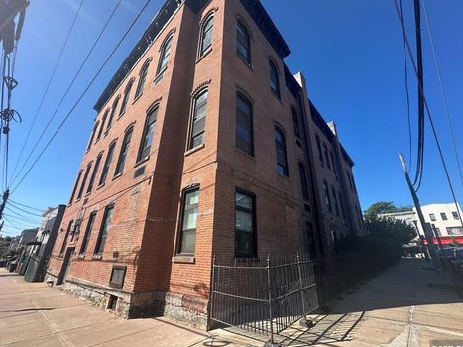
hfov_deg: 98.2
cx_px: 231
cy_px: 175
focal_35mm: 15
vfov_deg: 81.7
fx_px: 201
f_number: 2.2
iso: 40
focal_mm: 2.22
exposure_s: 1/836
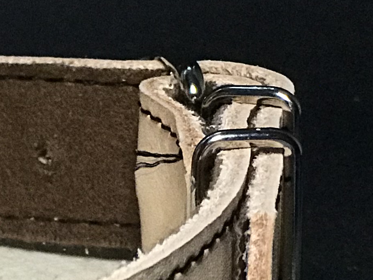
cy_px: 423
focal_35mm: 249
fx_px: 2683
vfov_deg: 5.9
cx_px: -429
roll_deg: +5.0
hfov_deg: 7.6
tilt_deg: -20.4
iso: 100
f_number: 2.8
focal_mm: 6.6
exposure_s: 1/50
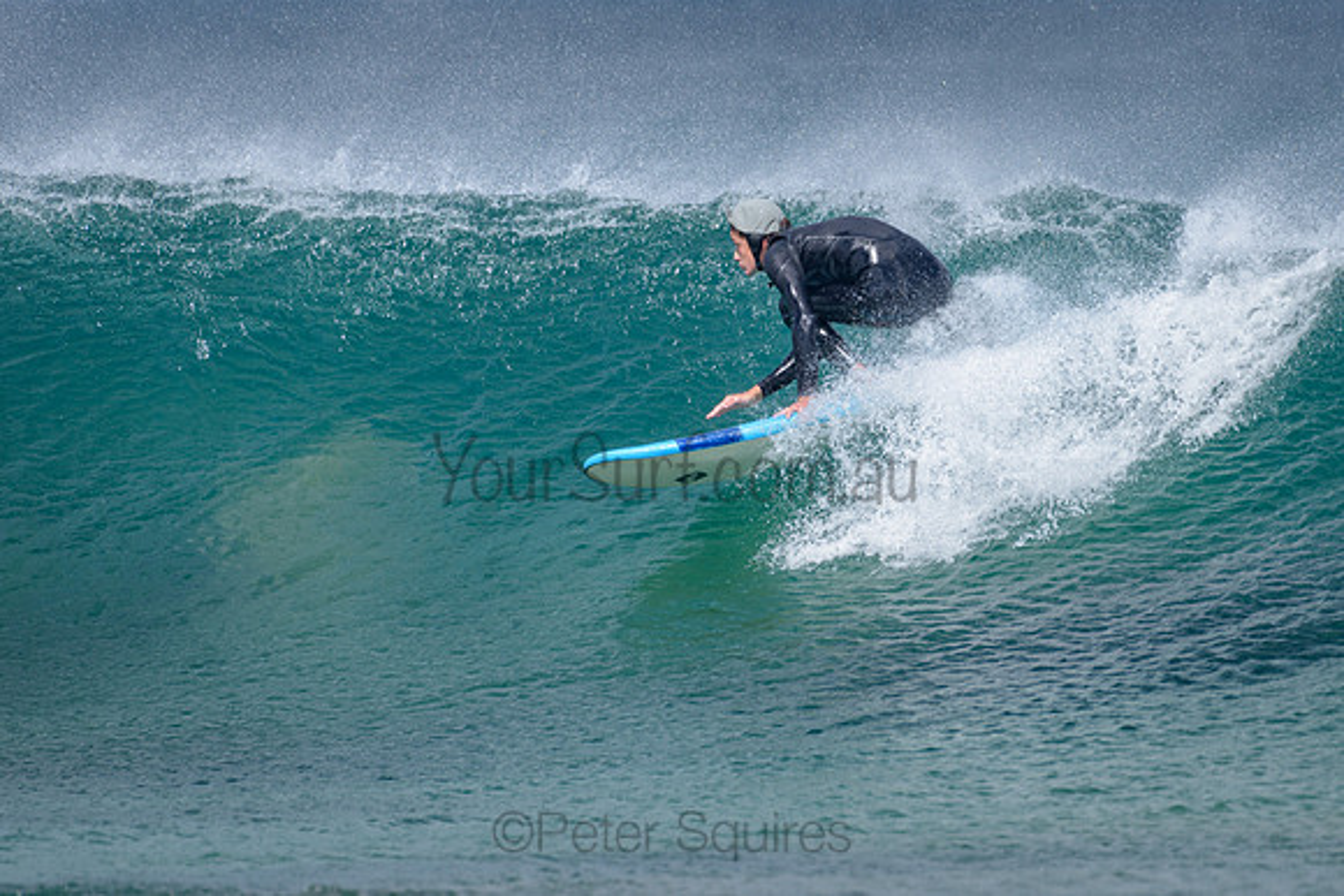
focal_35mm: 637
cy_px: 339
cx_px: 851
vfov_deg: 2.2
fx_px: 23799
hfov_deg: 3.2
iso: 220
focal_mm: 500
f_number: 5.6
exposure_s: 1/2000
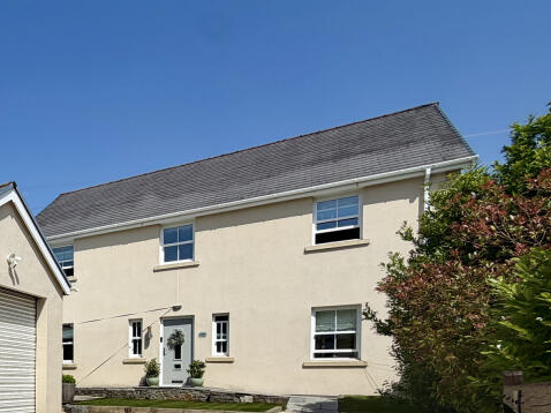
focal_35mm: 30
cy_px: 384
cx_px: -20
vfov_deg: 42.3
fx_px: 477
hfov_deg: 47.7
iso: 20
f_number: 2.2
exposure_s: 1/2024
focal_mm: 2.22
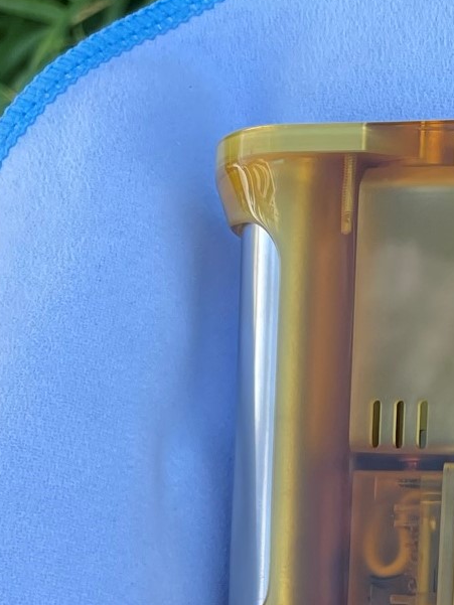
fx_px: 787
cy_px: 428
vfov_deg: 41.2
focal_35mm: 45
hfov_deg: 31.1
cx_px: 386
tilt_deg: -59.3
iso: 32
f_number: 1.6
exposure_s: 1/729
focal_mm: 4.2
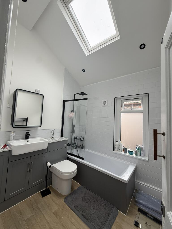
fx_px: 93
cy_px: 114
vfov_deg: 102.1
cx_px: 86
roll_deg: -3.2
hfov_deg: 85.7
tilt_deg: +4.4
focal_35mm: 14
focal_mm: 2.22
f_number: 2.2
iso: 80
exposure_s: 1/99
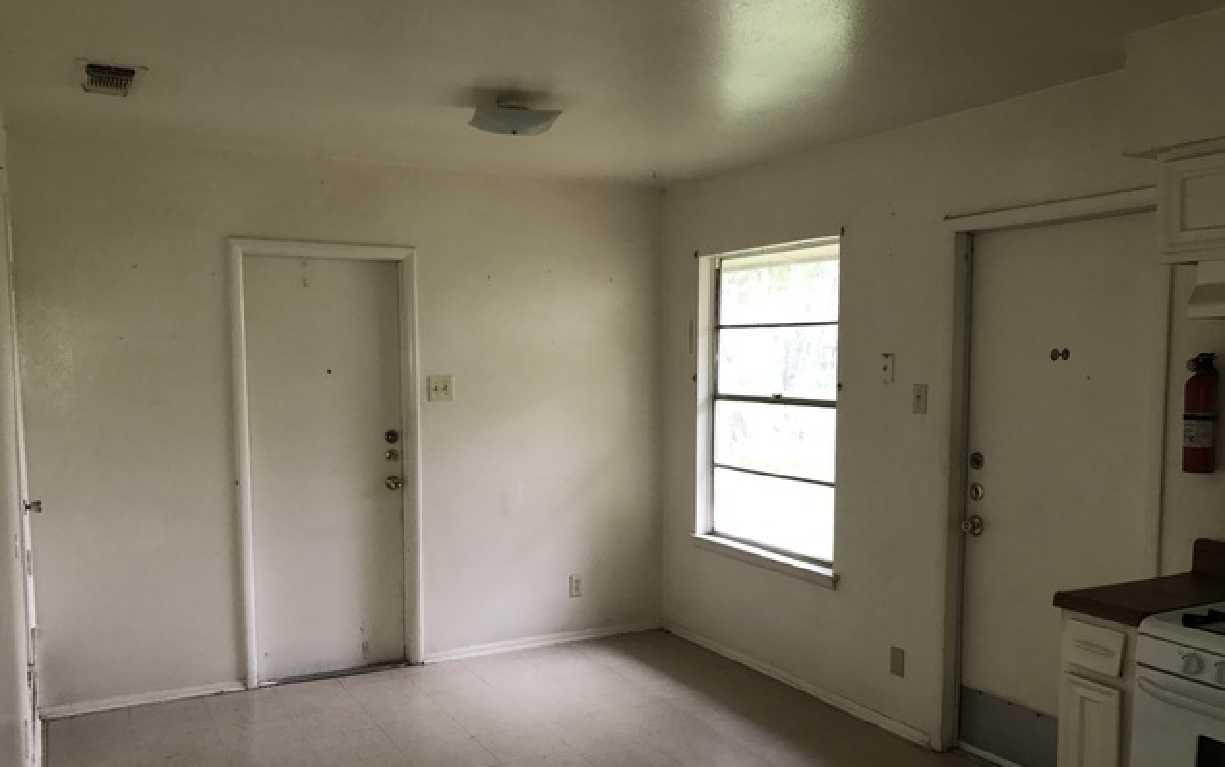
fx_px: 1002
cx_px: 615
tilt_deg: -5.7
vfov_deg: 41.7
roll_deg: +0.2
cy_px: 459
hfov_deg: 62.9
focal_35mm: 30
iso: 50
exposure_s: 1/30
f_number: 1.8
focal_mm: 3.99
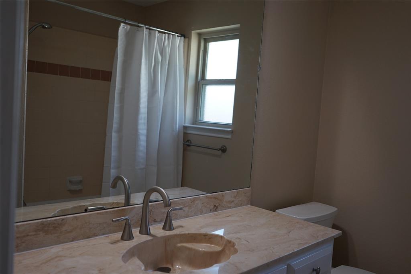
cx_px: 206
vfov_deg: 42.3
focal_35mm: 31
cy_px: 137
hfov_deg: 60.3
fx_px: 354
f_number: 4
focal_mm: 31
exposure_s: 1/160
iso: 640
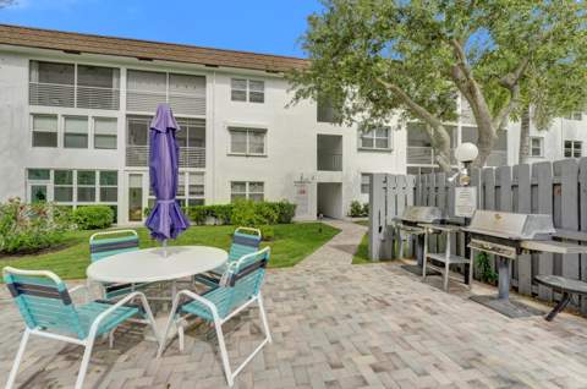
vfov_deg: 81.0
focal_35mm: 14
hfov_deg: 104.4
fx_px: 228
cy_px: 194
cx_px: 294
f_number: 18
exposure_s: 1/500
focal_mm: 14
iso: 1250
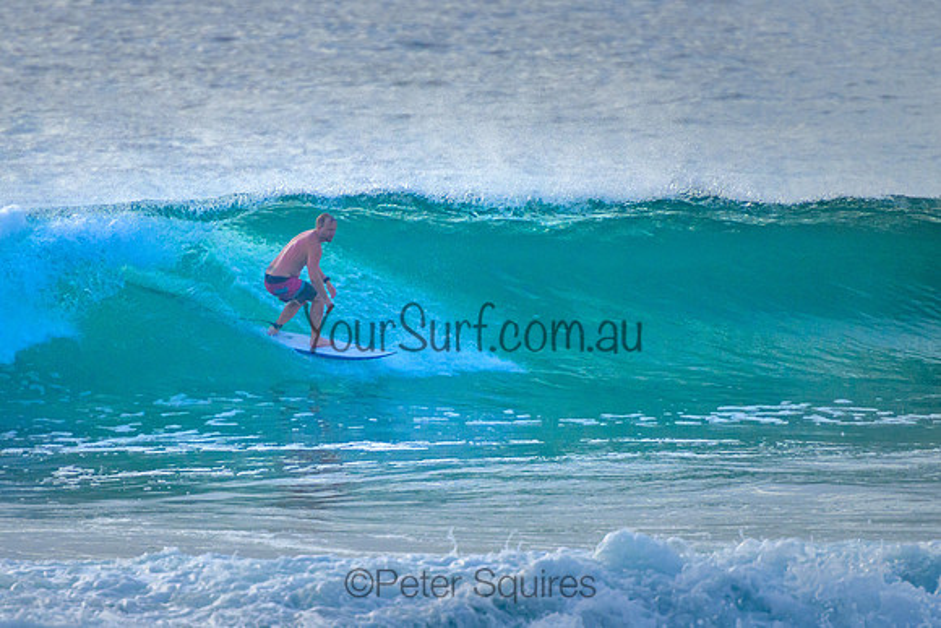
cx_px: 359
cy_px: 310
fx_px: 14374
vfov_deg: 2.5
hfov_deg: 3.7
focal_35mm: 550
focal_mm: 400
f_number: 5.6
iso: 1600
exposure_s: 1/2000
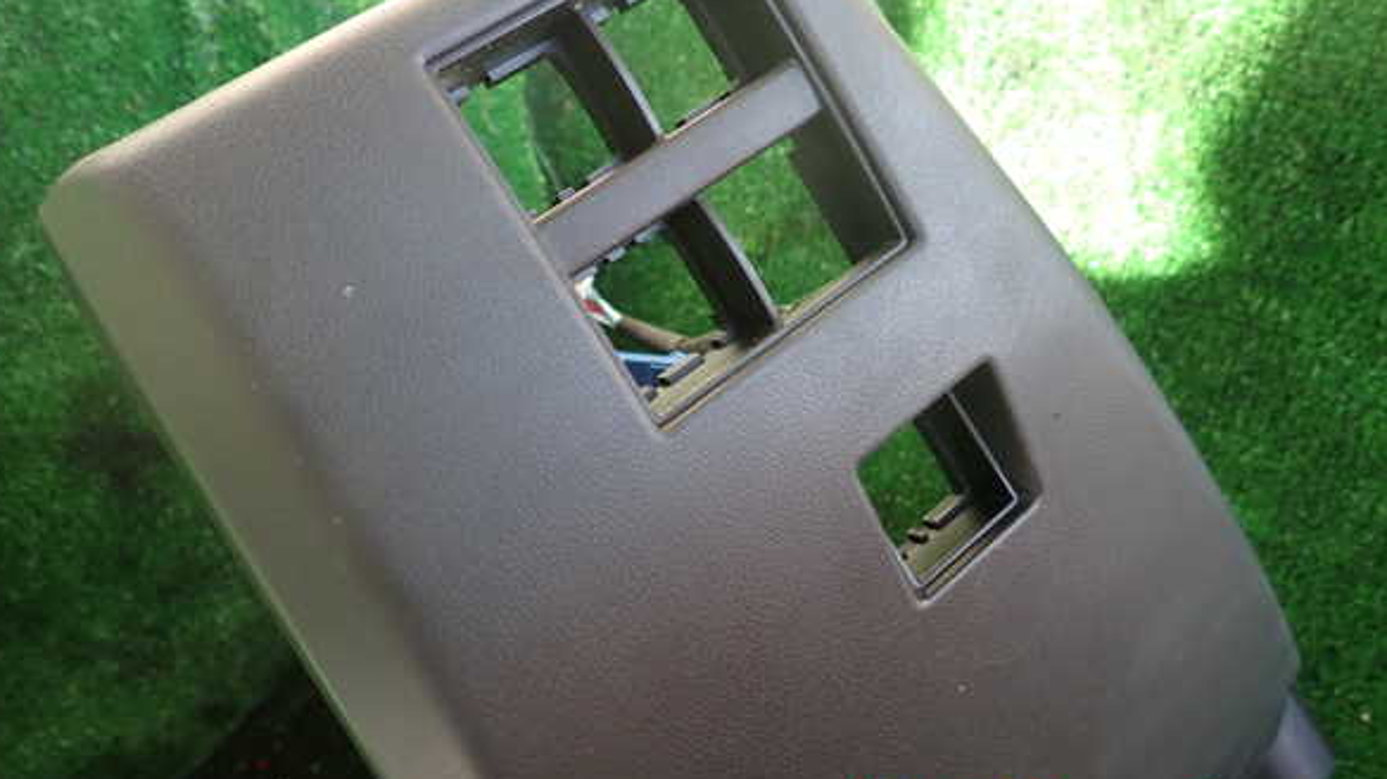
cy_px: 302
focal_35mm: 28
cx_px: 679
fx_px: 1029
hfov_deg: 67.9
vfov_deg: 41.2
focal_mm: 4.5
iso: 100
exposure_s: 1/80
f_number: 2
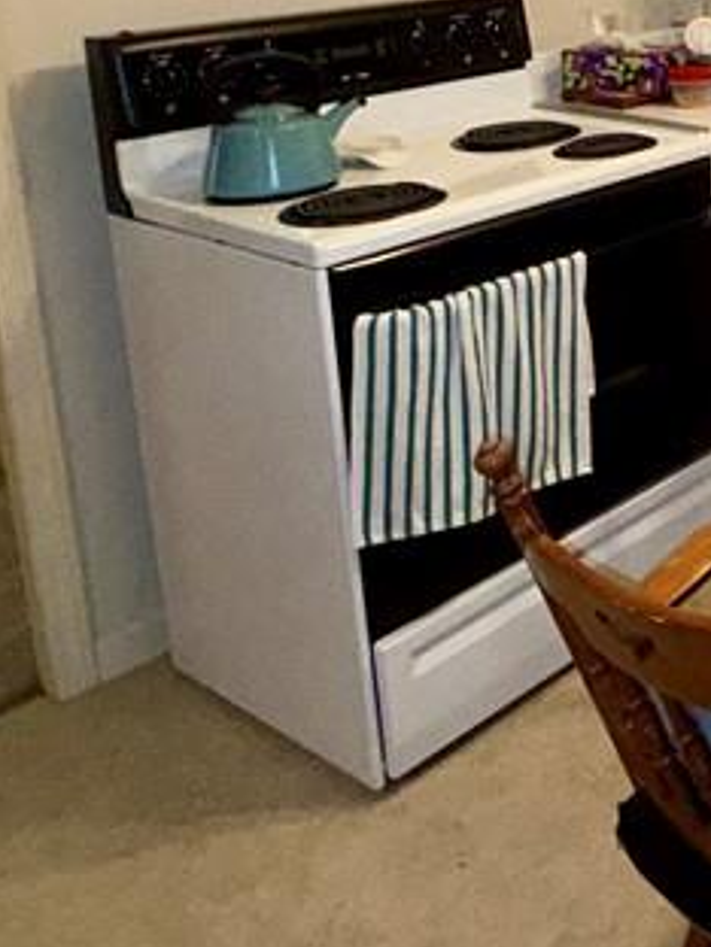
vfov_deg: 37.4
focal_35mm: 46
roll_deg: -0.2
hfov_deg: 23.1
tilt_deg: -9.0
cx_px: 1155
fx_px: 1260
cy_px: 24
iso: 80
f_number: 2.2
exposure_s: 1/60
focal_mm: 2.22
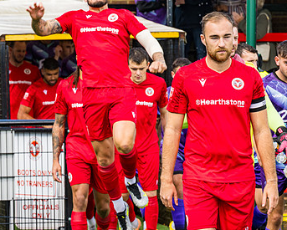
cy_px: 154
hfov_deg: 8.0
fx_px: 2057
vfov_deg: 6.4
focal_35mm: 242
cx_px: 172
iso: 200
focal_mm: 87
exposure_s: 1/640
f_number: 5
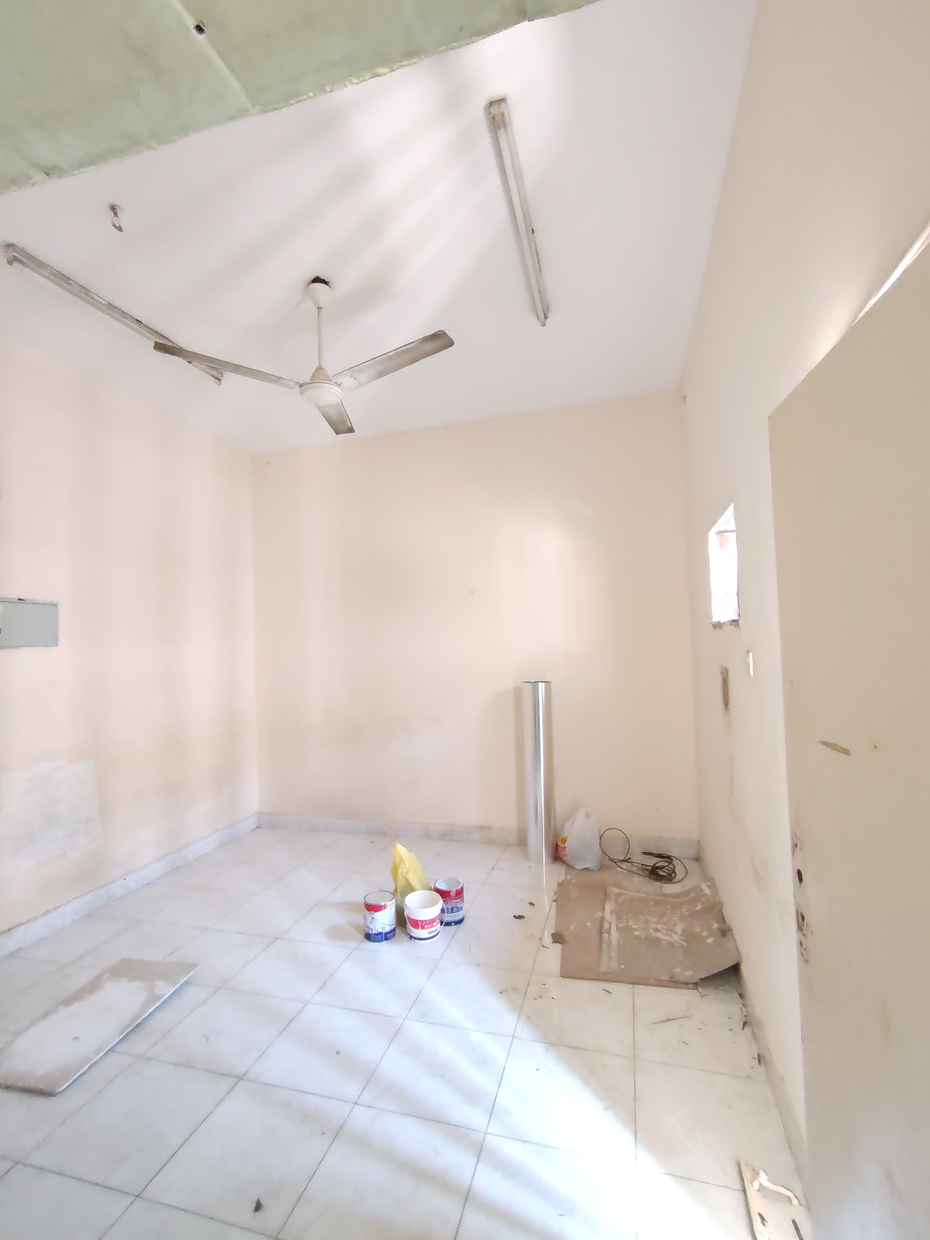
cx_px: 465
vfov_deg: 91.0
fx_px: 609
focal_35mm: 17
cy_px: 620
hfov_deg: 74.7
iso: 1243
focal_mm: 1.42
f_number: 2.2
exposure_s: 1/20
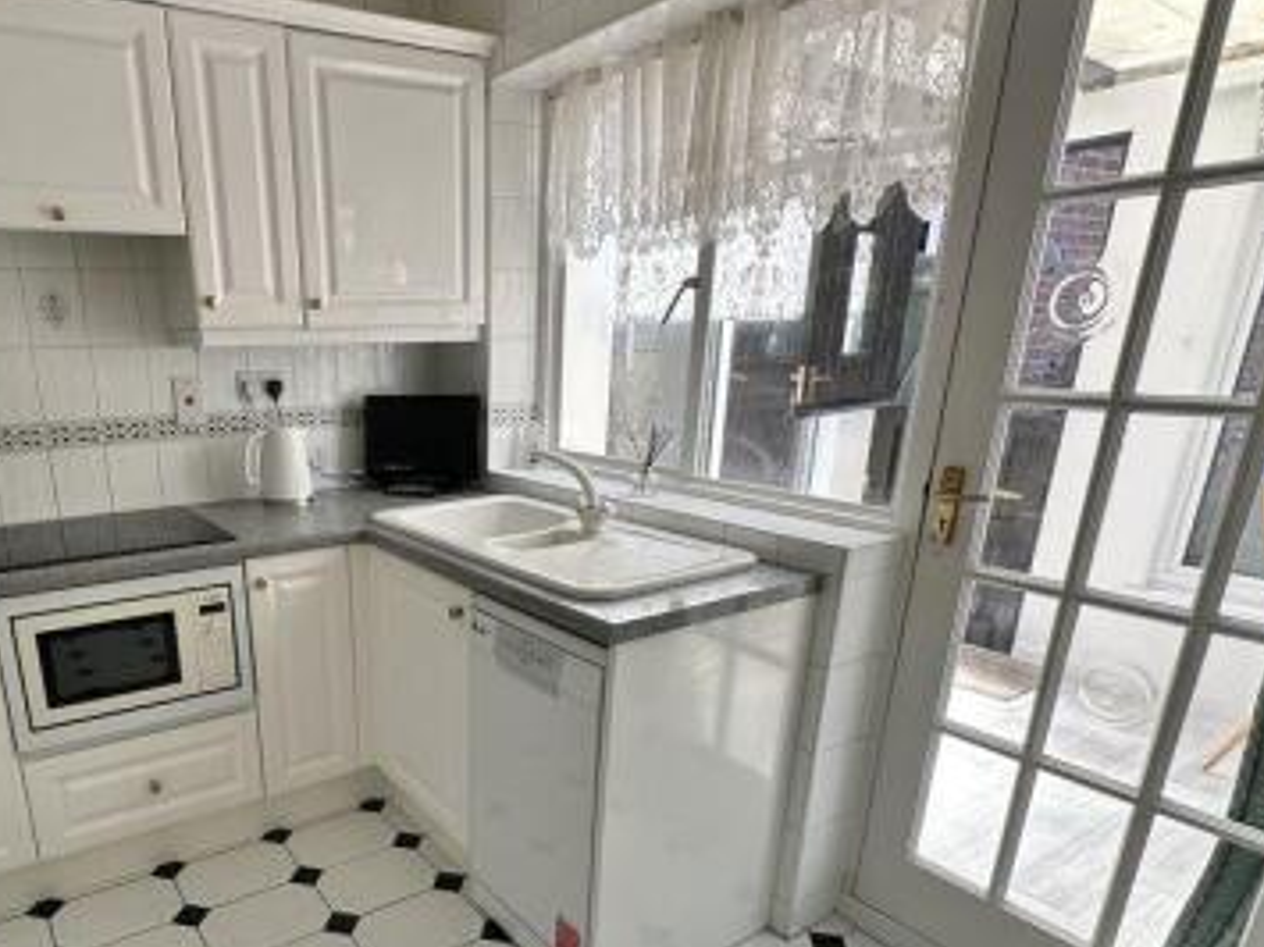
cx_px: 418
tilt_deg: -17.1
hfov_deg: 71.7
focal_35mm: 23
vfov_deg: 57.8
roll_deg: +1.8
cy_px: 618
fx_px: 840
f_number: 2.2
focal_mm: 2.22
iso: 40
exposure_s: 1/139
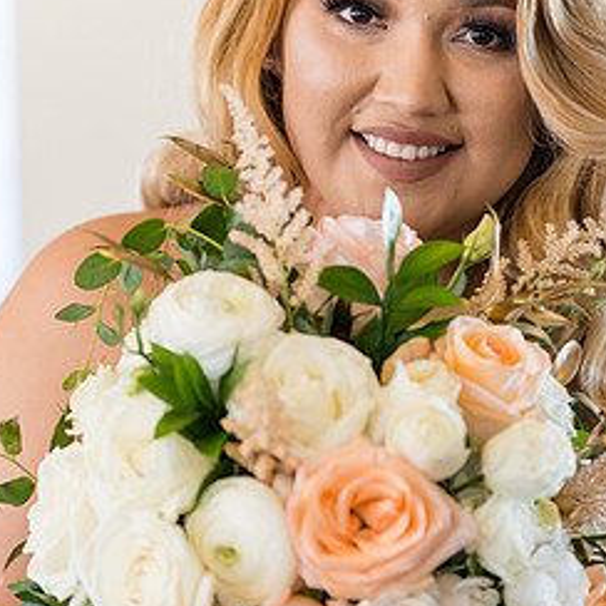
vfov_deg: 6.2
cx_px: 355
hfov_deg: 6.2
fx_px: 5585
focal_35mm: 282
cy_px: 380
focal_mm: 180
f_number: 2.8
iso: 400
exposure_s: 1/250
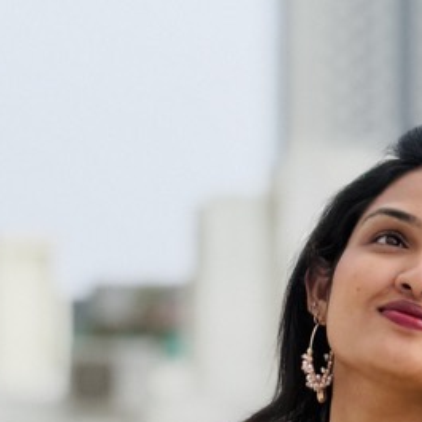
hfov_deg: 4.4
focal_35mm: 400
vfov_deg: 4.3
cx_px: 417
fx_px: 5517
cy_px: 713
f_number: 2.8
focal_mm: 16.89
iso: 250
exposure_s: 1/121
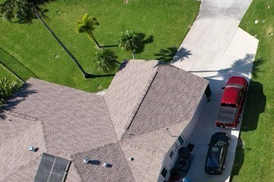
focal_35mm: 75
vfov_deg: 17.8
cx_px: 376
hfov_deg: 23.3
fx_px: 570
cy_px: 171
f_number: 2.8
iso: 100
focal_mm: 8.38
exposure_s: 1/1250
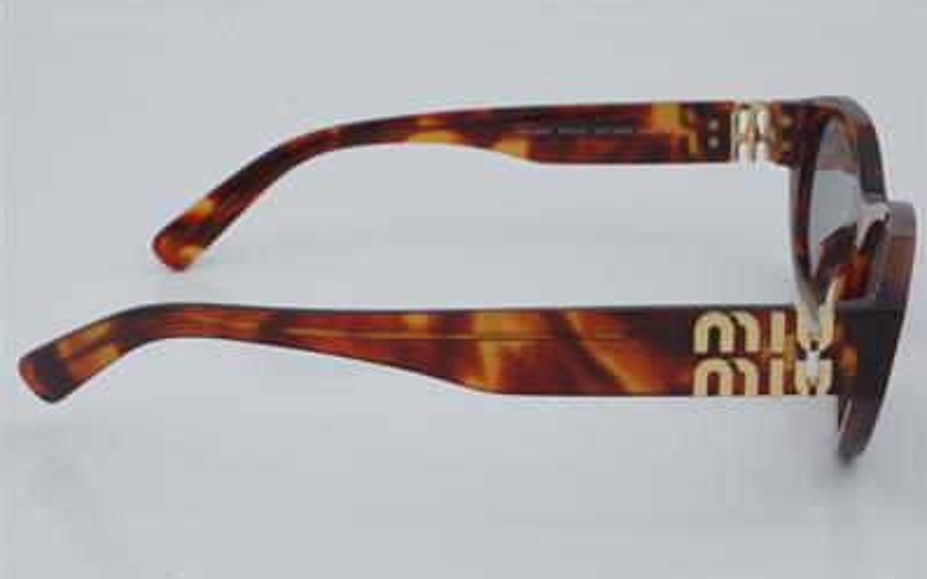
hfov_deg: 26.8
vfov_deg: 16.9
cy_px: 275
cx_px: 465
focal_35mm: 77
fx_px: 1945
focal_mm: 50
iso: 100
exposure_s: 1/4
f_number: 32
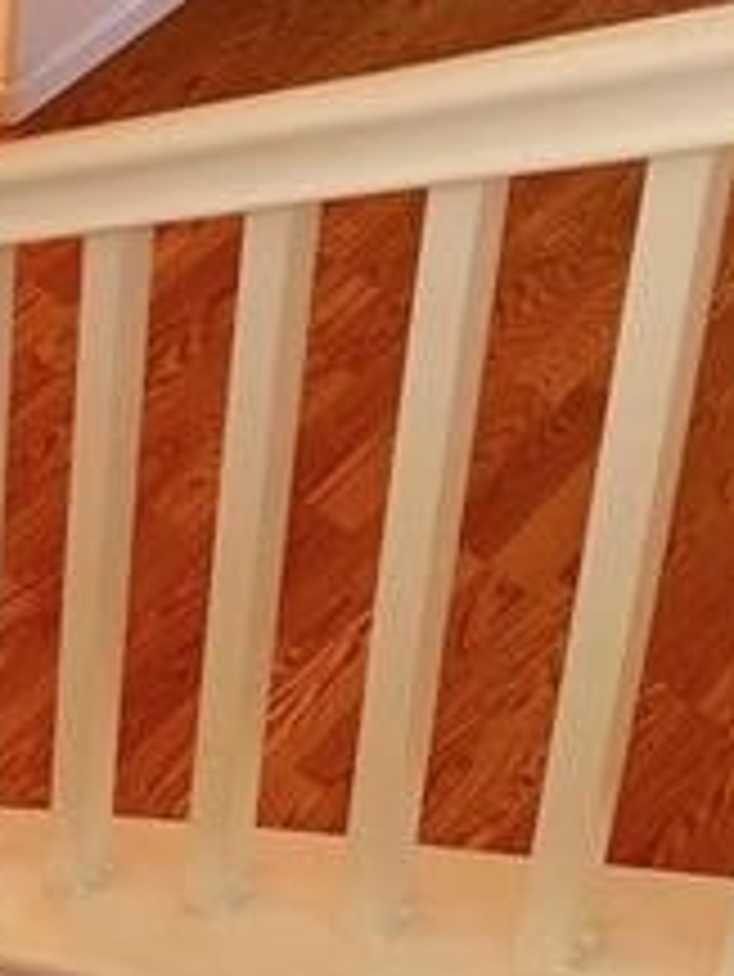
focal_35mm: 92
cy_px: -648
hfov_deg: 15.5
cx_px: -140
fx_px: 2598
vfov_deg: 18.0
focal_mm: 5.1
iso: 125
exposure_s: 1/60
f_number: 1.6
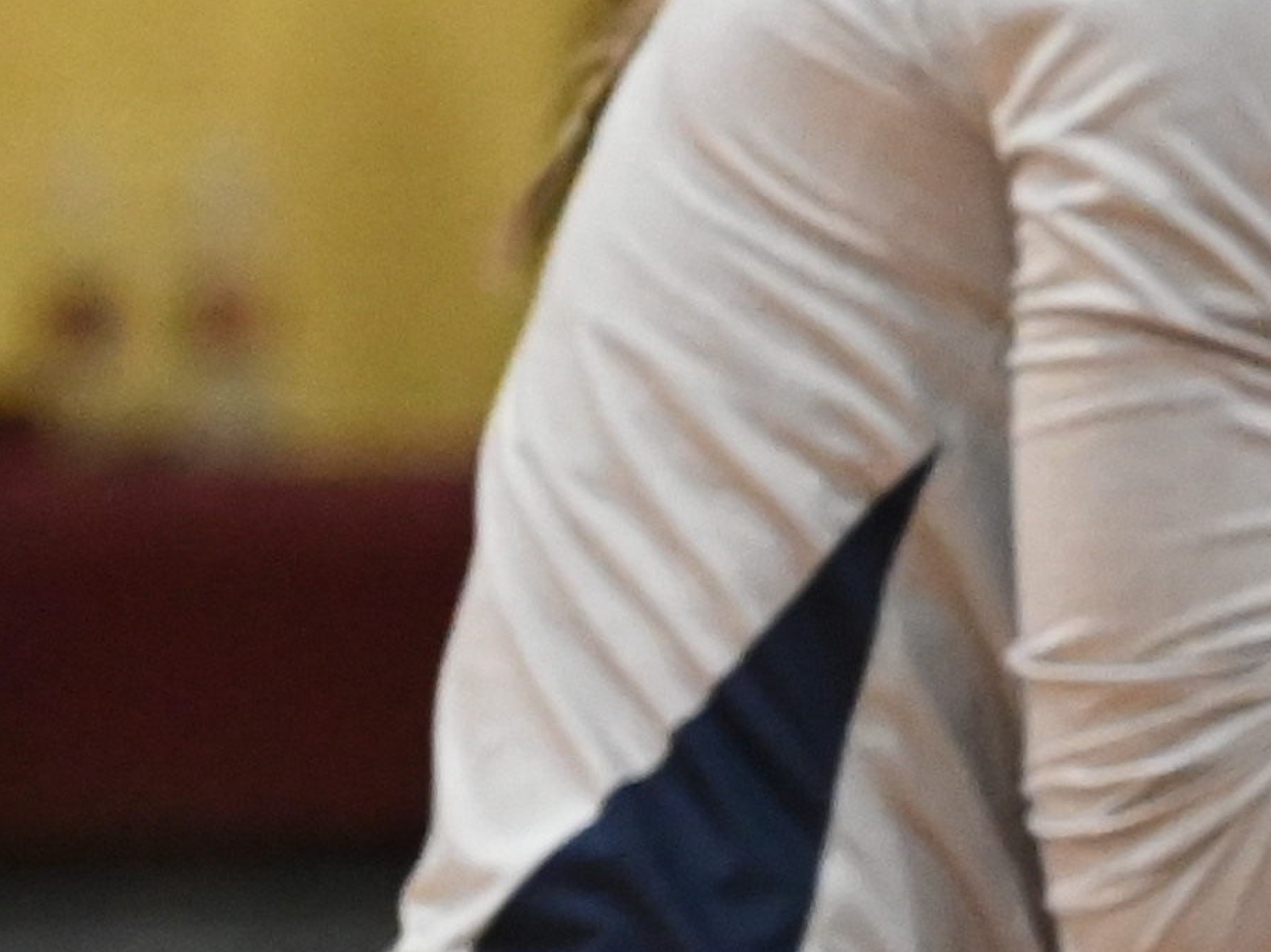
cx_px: 3714
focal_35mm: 897
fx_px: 32931
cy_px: 974
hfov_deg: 2.2
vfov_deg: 1.7
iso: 8000
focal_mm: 140
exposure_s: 1/800
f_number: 4
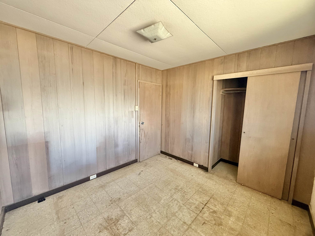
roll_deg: -0.5
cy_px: 118
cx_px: 158
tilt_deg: -5.4
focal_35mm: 14
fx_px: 127
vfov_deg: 85.7
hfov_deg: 102.1
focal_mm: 2.22
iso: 400
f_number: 2.2
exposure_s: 1/60
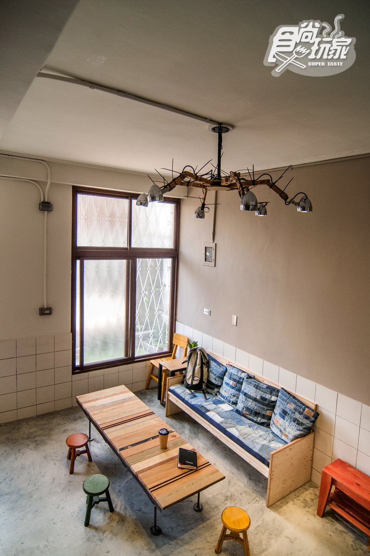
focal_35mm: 21
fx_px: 325
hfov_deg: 59.4
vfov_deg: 81.3
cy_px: 278
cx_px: 185
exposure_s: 1/125
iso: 800
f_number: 4
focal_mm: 14
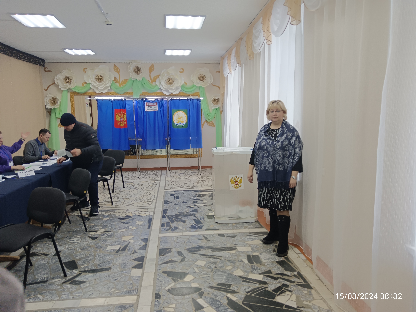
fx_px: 324
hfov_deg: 65.3
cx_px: 208
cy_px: 156
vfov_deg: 51.4
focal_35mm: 27
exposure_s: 1/100
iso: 493
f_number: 1.9
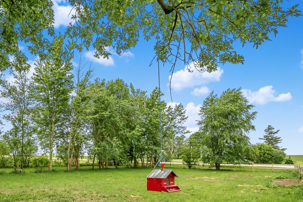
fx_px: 210
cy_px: 142
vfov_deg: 49.9
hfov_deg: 70.6
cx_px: 117
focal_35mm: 25
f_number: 9
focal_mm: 16
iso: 6400
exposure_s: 1/400
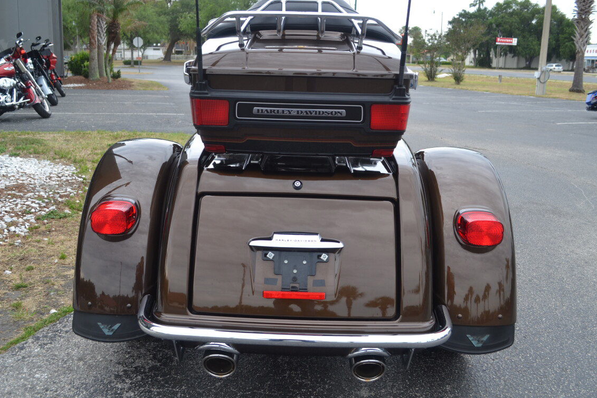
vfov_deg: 37.8
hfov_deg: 54.4
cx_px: 296
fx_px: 580
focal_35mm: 35
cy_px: 189
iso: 160
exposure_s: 1/125
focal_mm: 22
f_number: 5.6
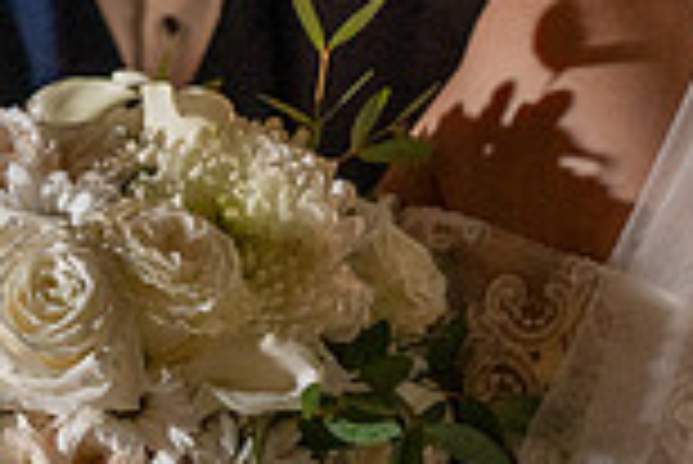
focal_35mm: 452
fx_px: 8709
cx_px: 369
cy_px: -218
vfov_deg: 3.0
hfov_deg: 4.6
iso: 1600
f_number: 4
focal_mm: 120
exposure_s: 1/200
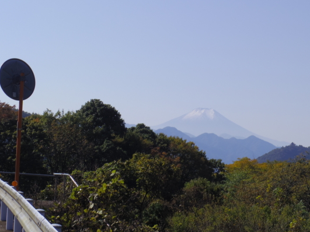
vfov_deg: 14.2
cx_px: 216
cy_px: 98
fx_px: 931
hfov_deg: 18.8
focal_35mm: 104
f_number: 5
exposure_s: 1/800
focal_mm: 14.9
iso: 100
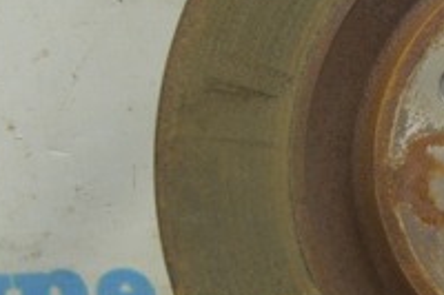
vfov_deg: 9.2
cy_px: 156
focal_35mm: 149
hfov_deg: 13.3
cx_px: 573
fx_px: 1831
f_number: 5.6
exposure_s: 1/20
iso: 400
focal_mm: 31
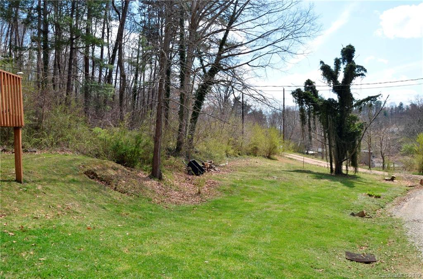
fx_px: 316
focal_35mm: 27
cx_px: 212
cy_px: 140
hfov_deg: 67.5
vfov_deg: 47.7
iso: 160
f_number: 8
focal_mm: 18
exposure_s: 1/250
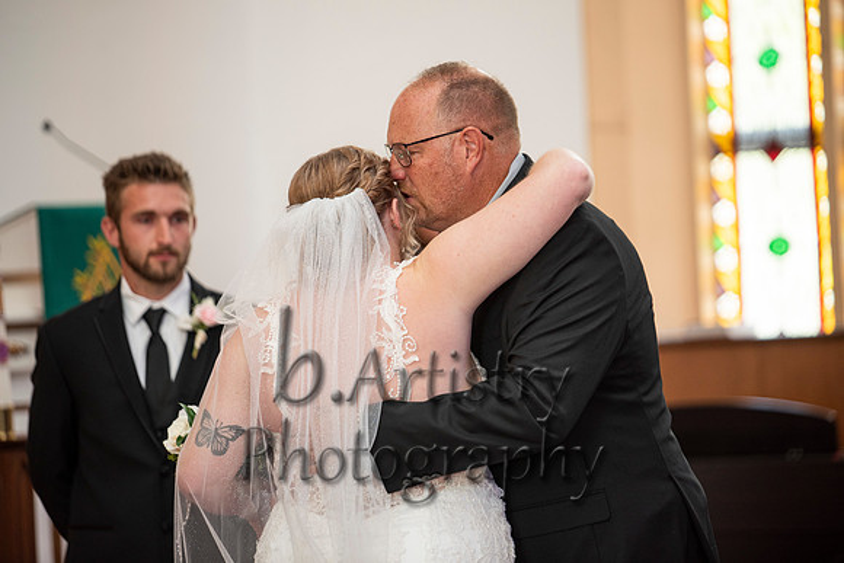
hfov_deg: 12.4
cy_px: 282
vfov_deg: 8.3
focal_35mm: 165
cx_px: 422
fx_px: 3869
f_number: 2.8
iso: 640
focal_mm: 165
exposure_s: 1/125
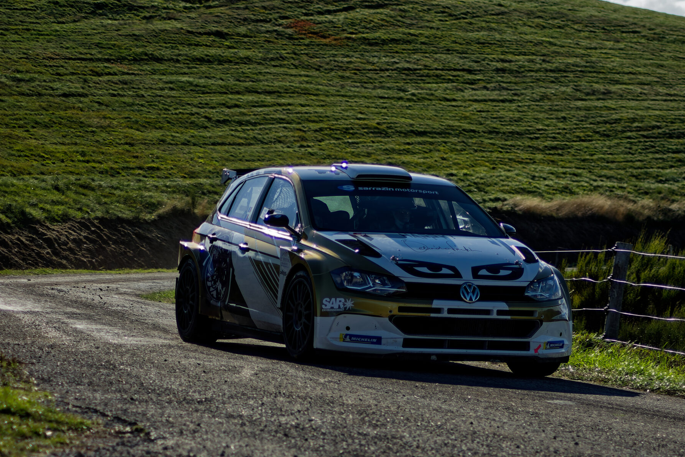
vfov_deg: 9.1
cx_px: 484
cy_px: 274
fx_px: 2854
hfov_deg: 13.7
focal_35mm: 150
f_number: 4
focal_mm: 70
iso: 125
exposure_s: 1/1250
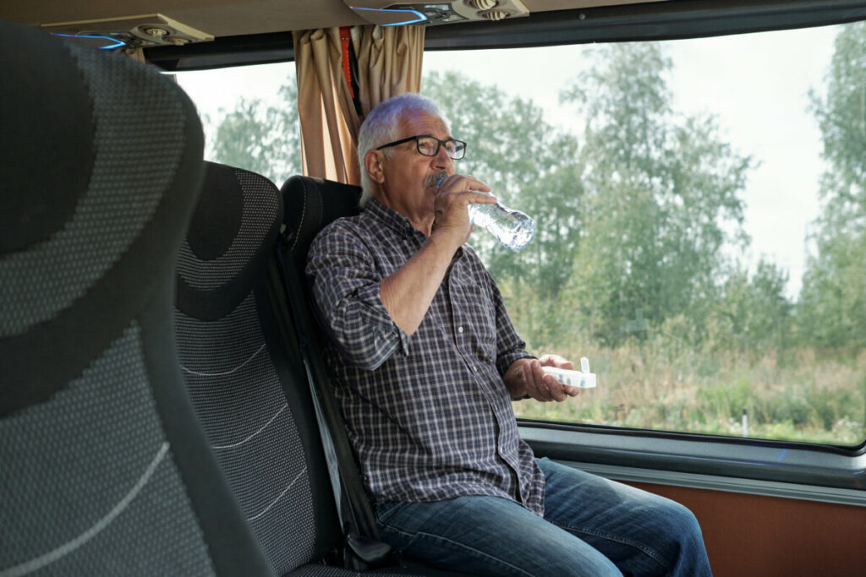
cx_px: 433
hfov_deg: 54.4
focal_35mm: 35
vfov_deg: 37.9
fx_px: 842
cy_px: 288
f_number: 2.8
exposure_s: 1/250
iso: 640
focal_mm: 23
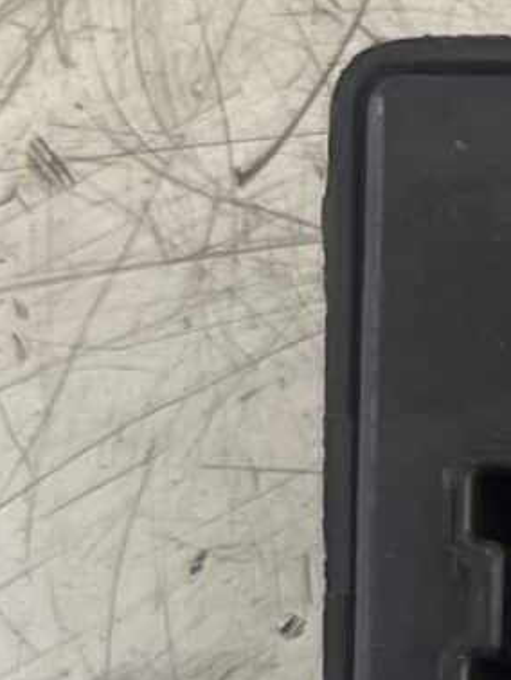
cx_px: 1709
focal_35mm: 176
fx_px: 3460
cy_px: 615
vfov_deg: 11.2
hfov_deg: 7.2
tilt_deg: -81.3
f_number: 1.6
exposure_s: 1/121
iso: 64
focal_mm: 5.1
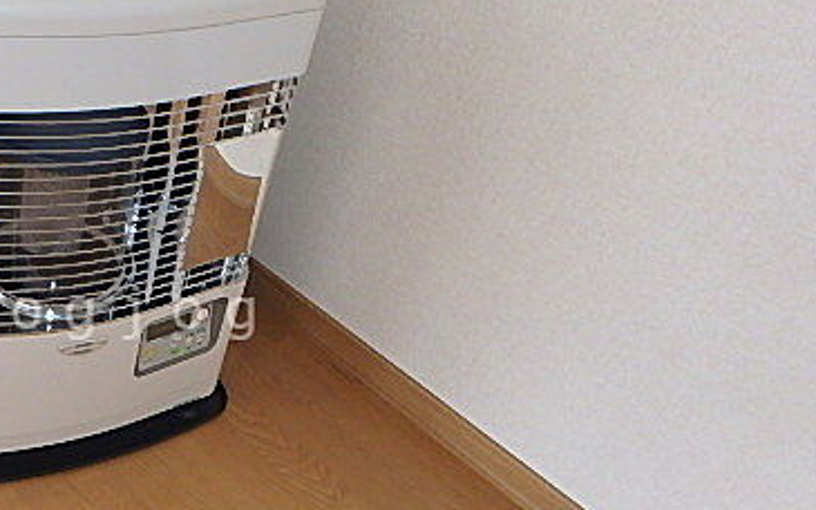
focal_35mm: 39
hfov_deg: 46.5
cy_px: 313
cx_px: 114
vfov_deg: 32.6
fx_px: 867
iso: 400
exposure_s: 1/30
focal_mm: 3.7
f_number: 3.5
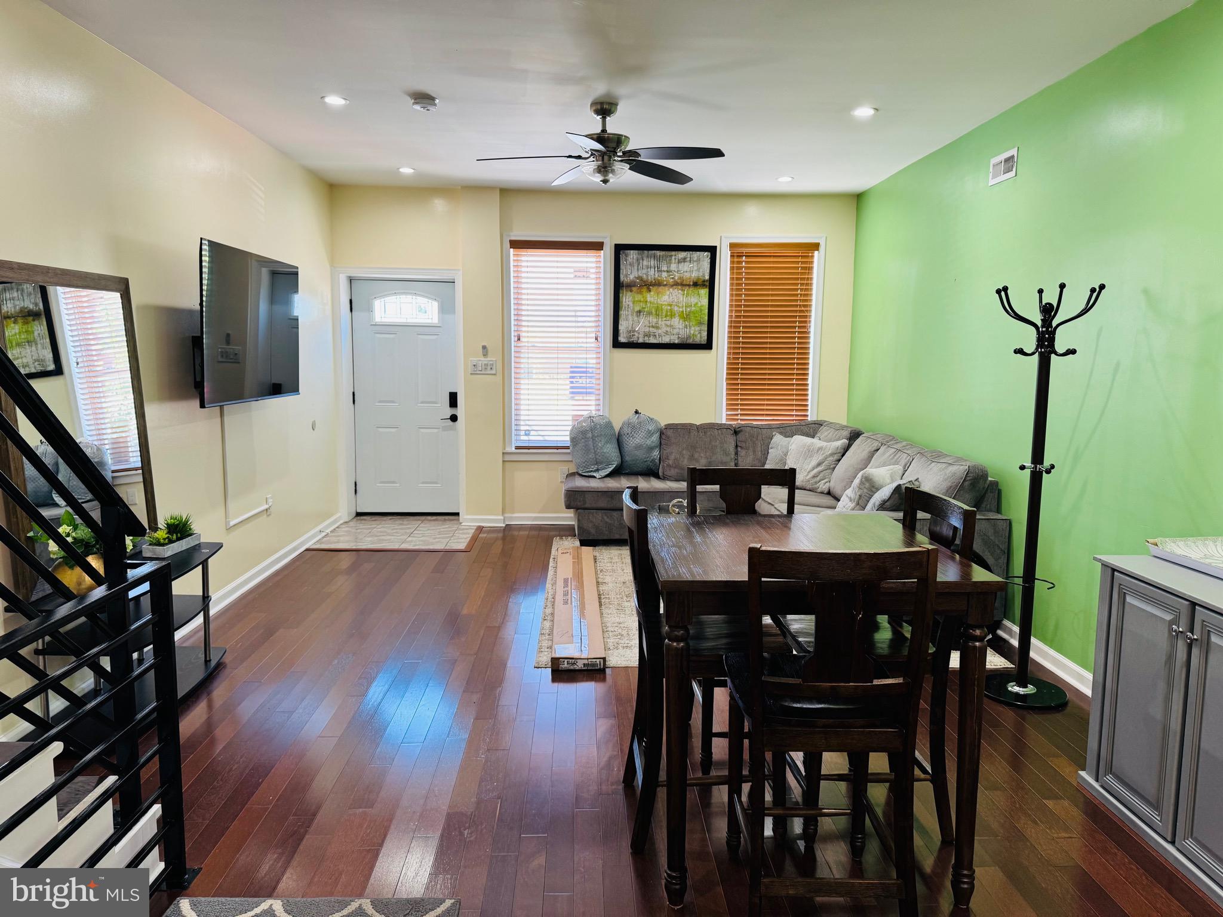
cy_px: 458
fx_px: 848
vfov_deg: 56.8
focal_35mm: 24
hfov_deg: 71.6
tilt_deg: -7.7
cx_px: 612
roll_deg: -0.7
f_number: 1.78
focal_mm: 6.76
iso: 125
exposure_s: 1/60
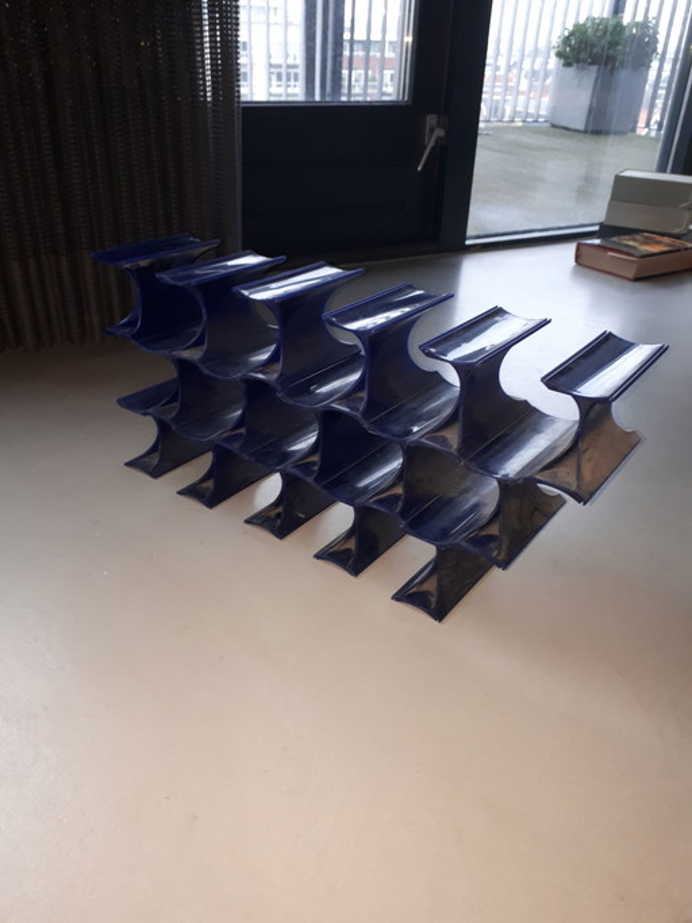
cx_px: 346
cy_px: 462
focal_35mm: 27
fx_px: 720
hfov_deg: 51.3
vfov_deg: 65.3
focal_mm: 3.6
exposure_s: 1/33
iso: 100
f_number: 1.9
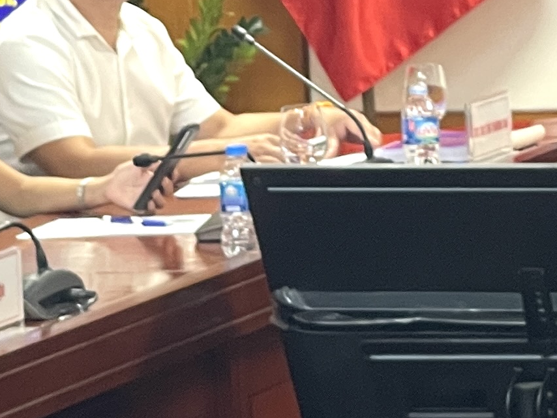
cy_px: 134
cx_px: 752
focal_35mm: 302
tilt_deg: -6.9
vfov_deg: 4.9
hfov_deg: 6.5
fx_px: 4861
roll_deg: +2.3
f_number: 2.2
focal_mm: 7.5
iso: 160
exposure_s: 1/50
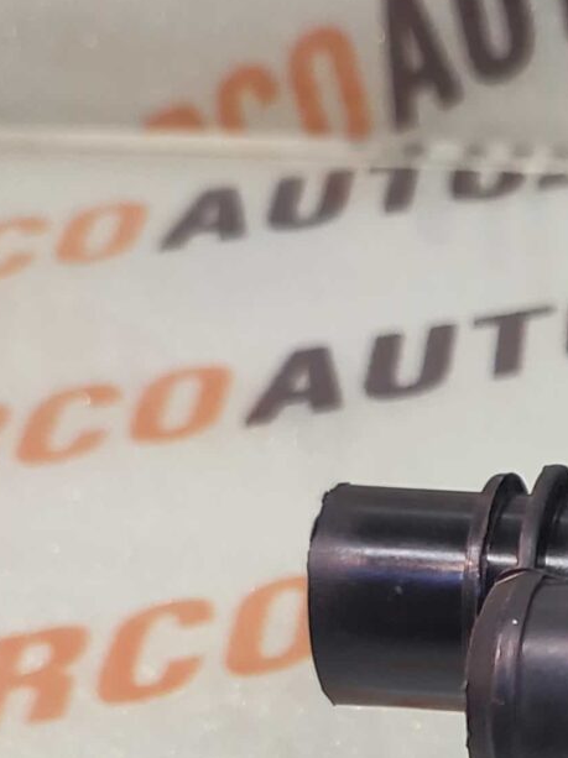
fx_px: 1555
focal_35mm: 71
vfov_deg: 24.7
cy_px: 913
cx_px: 1018
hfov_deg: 17.1
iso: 189
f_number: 1.79
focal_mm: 4.74
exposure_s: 1/33
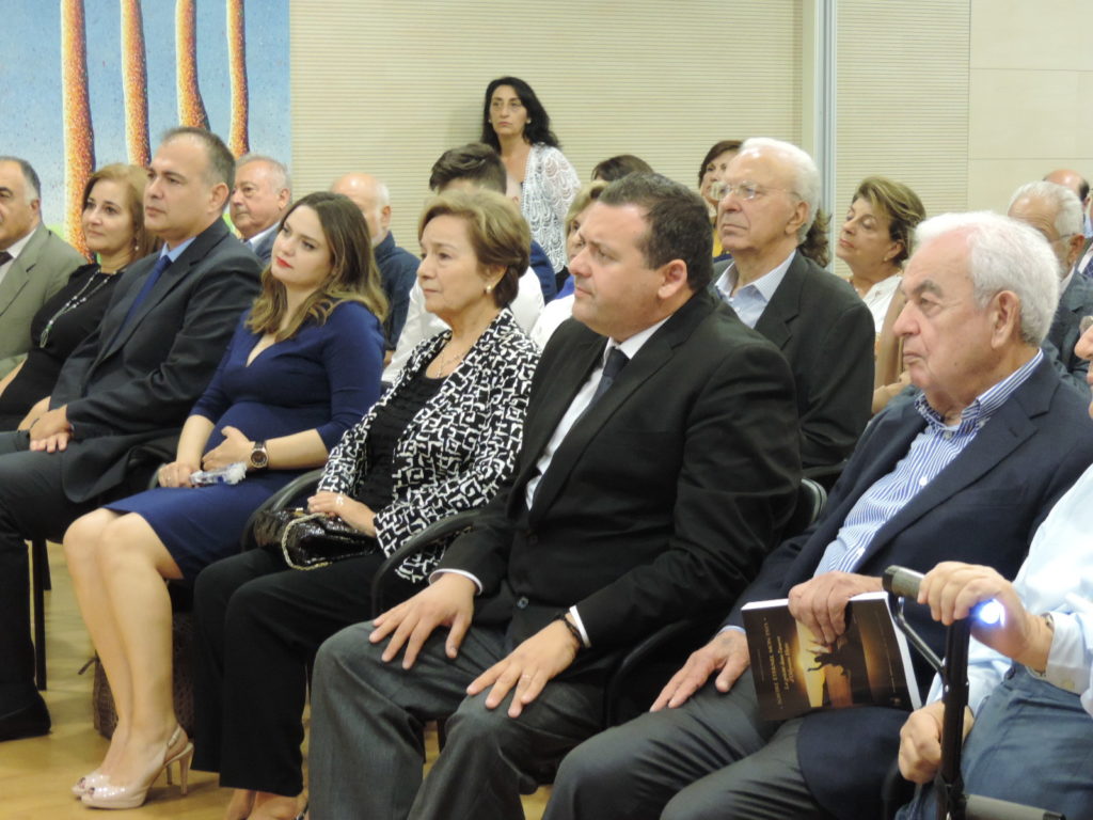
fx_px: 2368
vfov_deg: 19.6
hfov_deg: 26.0
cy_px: 410
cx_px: 546
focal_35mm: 75
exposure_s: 1/15
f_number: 3.9
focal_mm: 13.3
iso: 800
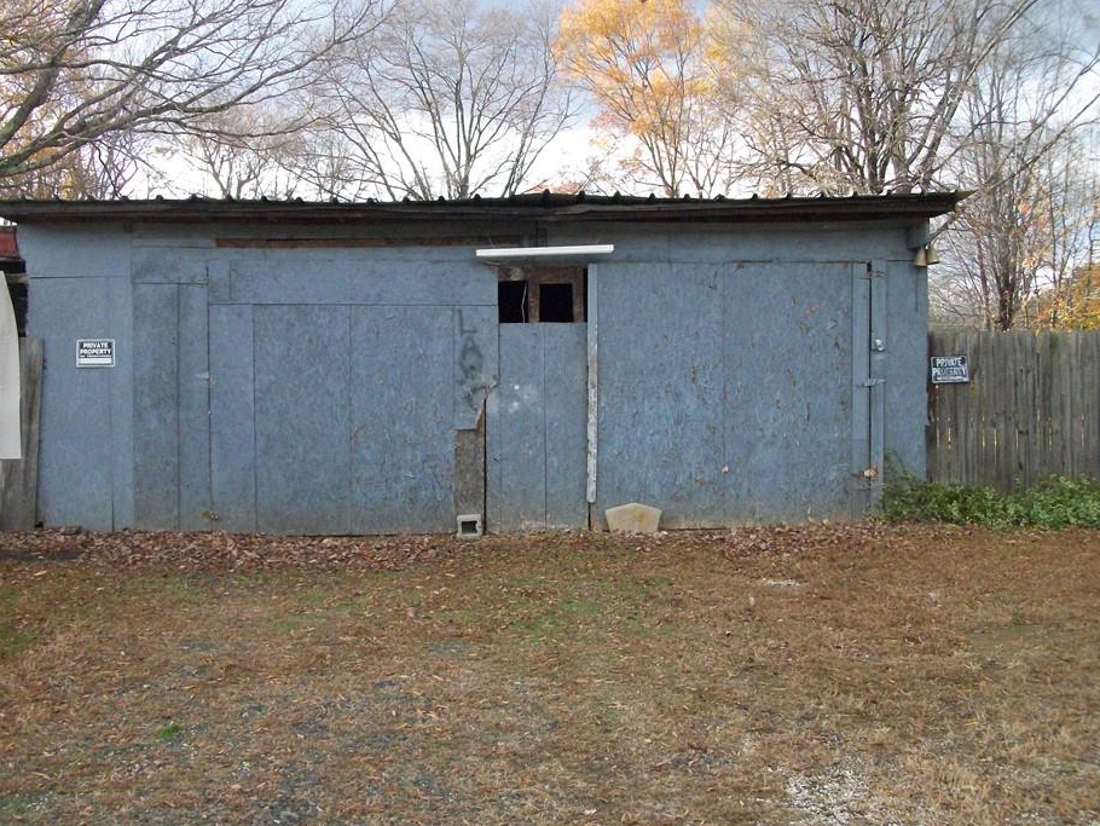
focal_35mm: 36
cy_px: 433
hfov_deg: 51.3
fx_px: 1144
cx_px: 510
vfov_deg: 39.7
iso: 391
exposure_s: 1/500
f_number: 2.9
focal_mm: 5.7
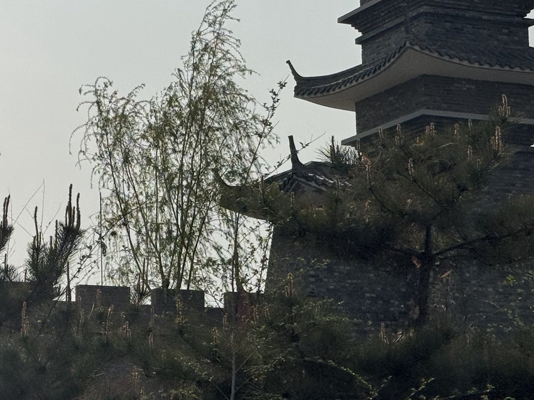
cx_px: 153
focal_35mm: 113
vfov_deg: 13.1
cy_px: 158
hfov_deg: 17.4
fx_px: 1743
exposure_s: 1/3610
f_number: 1.78
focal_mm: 6.76
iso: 64
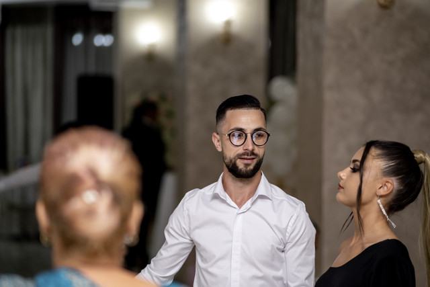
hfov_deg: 16.0
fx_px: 1529
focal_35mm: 128
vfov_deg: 10.7
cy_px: 144
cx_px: 215
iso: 800
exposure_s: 1/200
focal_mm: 85
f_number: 1.8
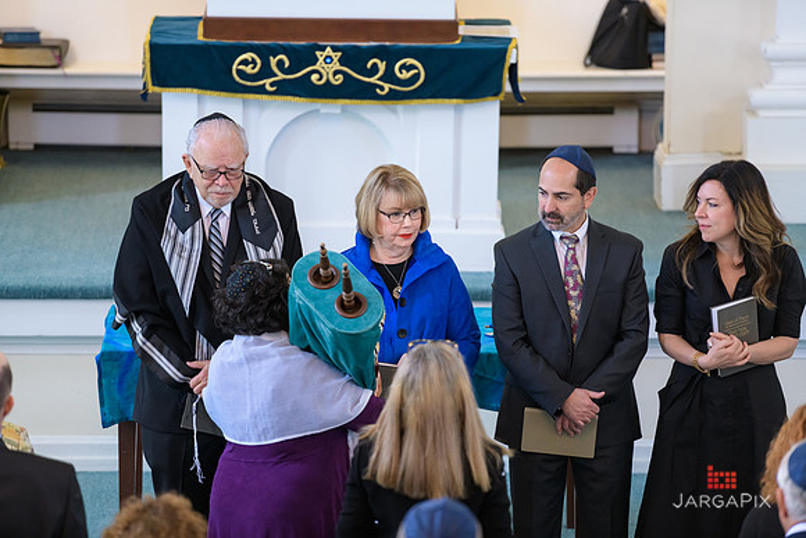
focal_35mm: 200
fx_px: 4479
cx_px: 403
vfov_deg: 6.9
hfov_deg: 10.3
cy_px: 269
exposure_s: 1/125
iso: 1250
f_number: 3.2
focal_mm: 200
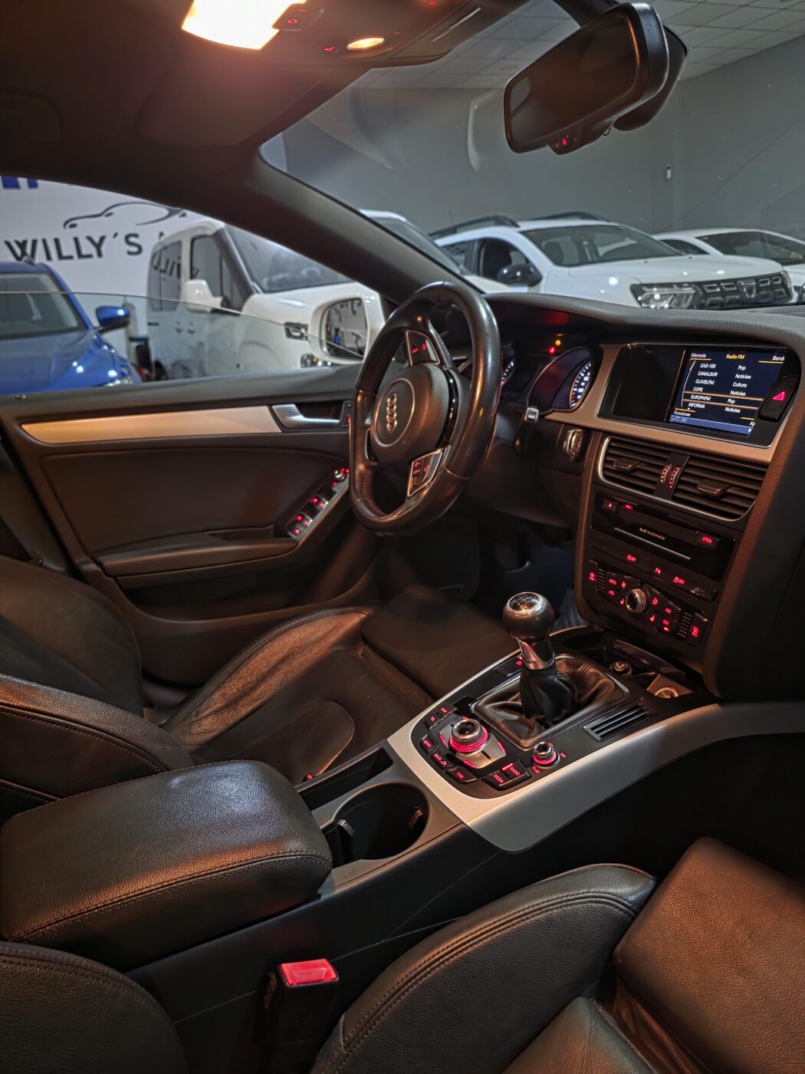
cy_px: 537
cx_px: 402
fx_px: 713
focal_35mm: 23
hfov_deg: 58.9
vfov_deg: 73.9
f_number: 1.7
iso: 1250
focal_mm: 6.3
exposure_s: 1/20
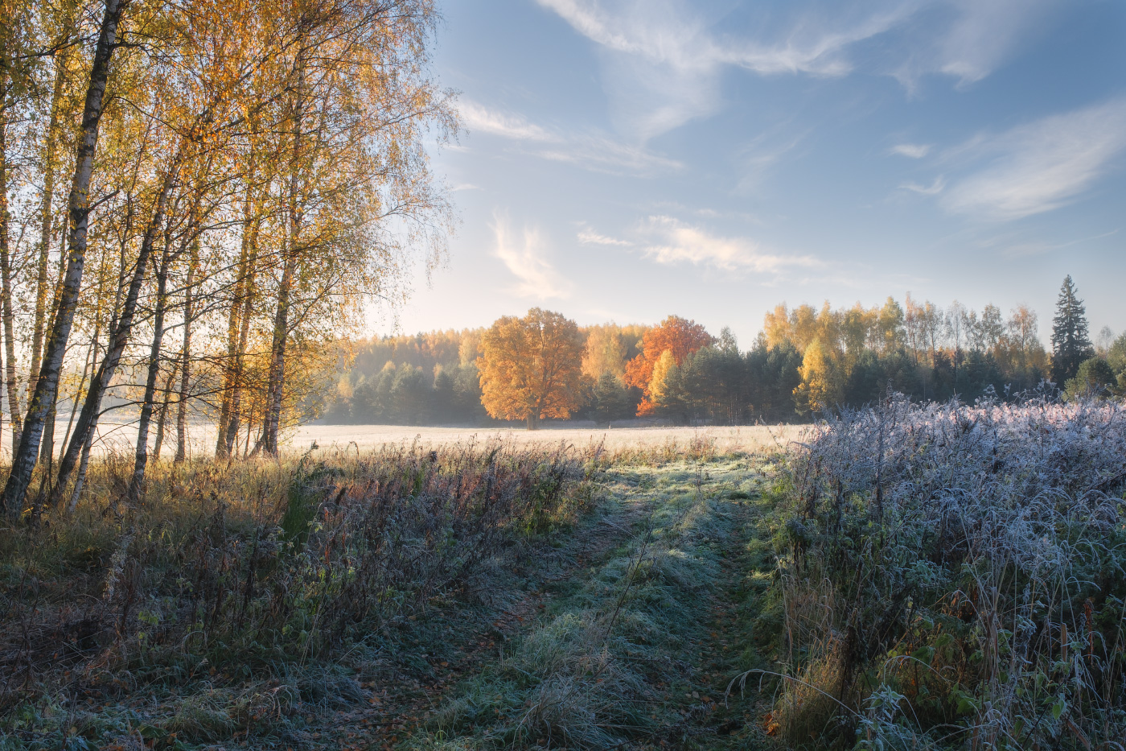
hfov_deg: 57.2
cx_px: 563
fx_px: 1032
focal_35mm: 33
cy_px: 376
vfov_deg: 40.0
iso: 200
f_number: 10
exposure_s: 1/105
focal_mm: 22.3
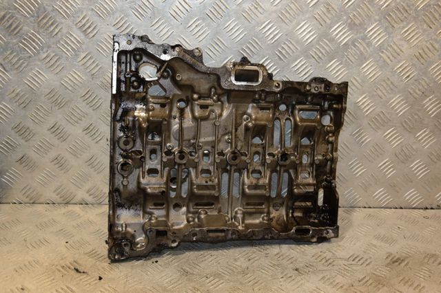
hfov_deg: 43.6
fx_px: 551
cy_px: 146
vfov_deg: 29.8
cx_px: 220
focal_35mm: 45
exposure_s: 1/200
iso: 800
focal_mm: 30
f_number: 5
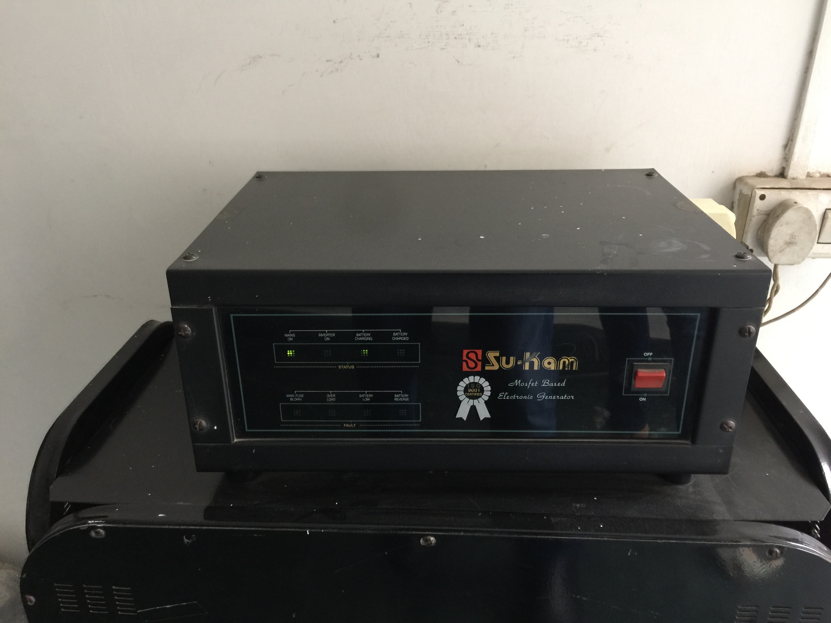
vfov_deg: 48.2
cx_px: 416
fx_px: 696
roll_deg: +0.6
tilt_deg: -25.3
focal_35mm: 29
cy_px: 312
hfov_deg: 61.7
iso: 64
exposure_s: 1/4
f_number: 2.2
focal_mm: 4.15
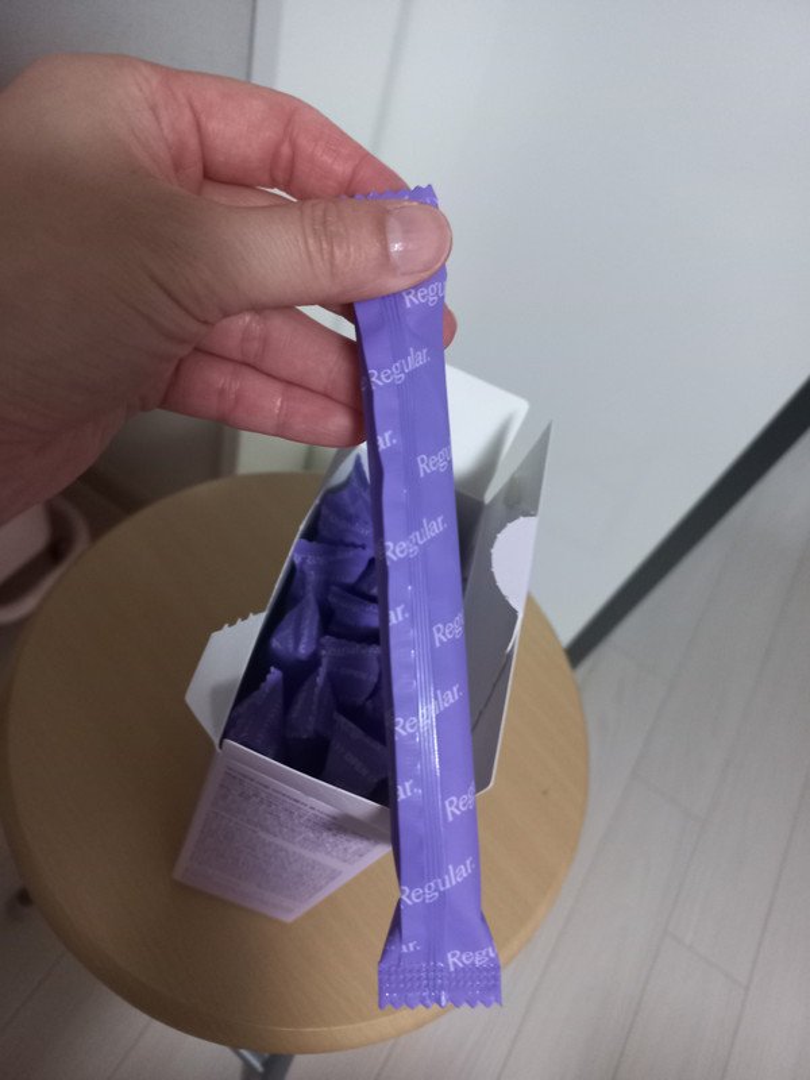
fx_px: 780
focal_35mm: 25
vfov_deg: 69.4
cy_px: 540
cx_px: 405
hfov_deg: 54.9
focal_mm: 4.6
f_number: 1.8
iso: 640
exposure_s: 1/24
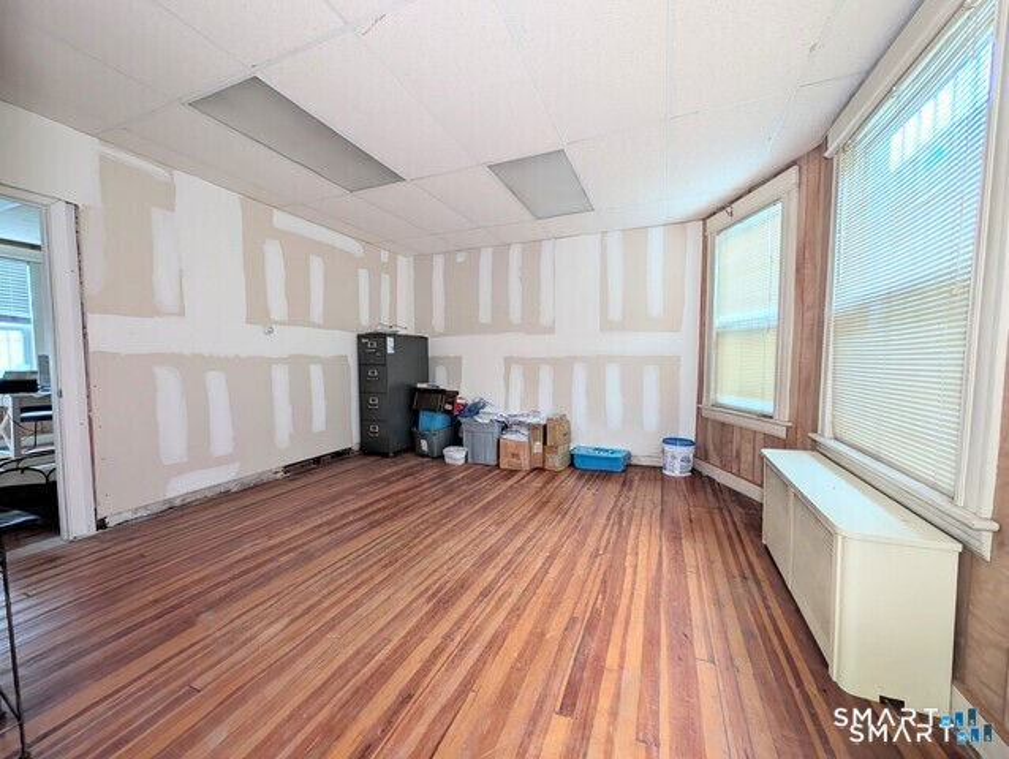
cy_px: 380
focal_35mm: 12
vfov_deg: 94.6
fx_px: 350
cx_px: 504
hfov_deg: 110.5
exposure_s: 1/24
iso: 129
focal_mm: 2.02
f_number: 1.7
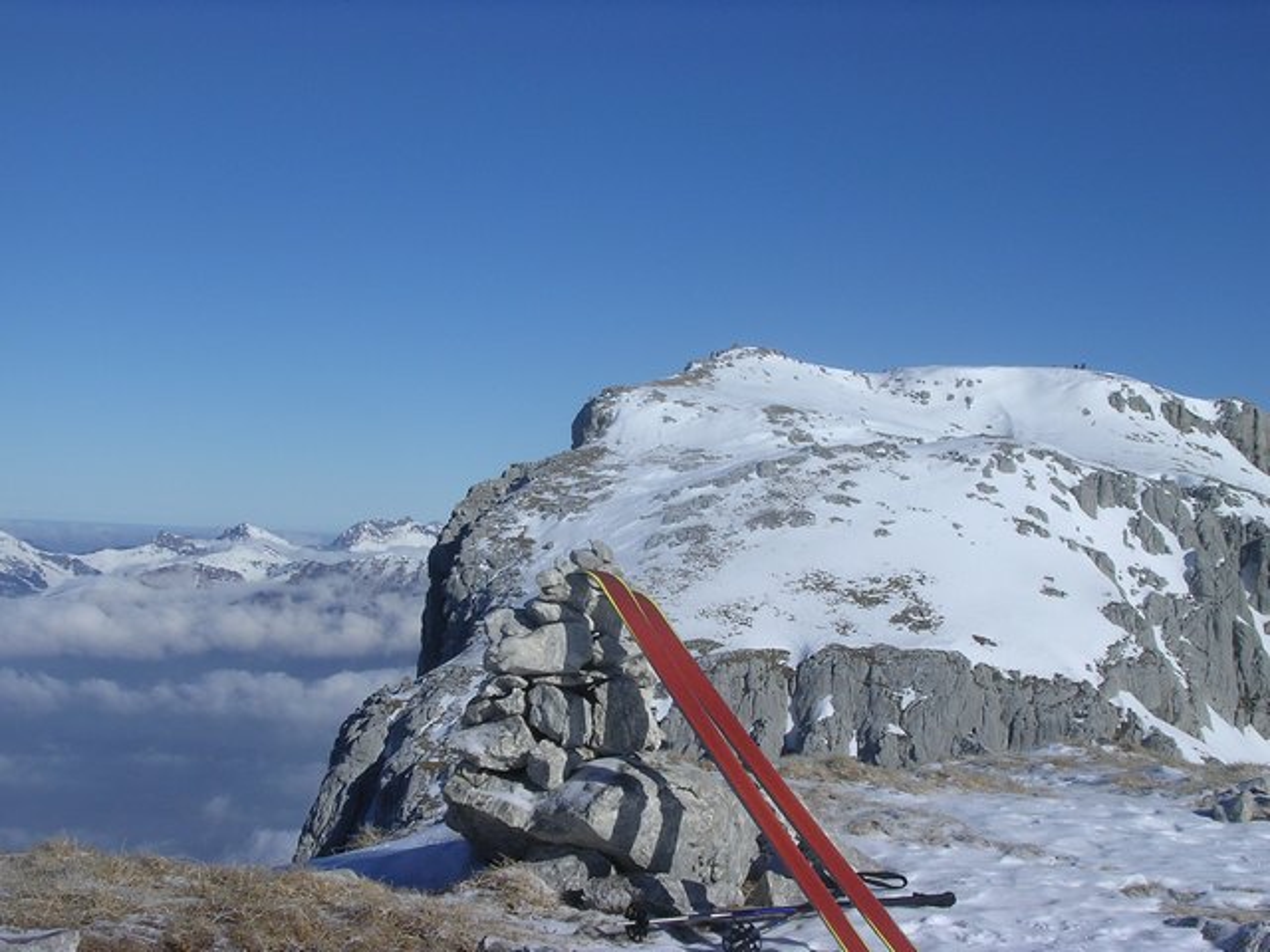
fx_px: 2055
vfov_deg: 26.1
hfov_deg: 34.3
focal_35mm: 56
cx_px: 635
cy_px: 476
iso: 100
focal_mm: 8.5
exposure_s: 1/616
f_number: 6.6
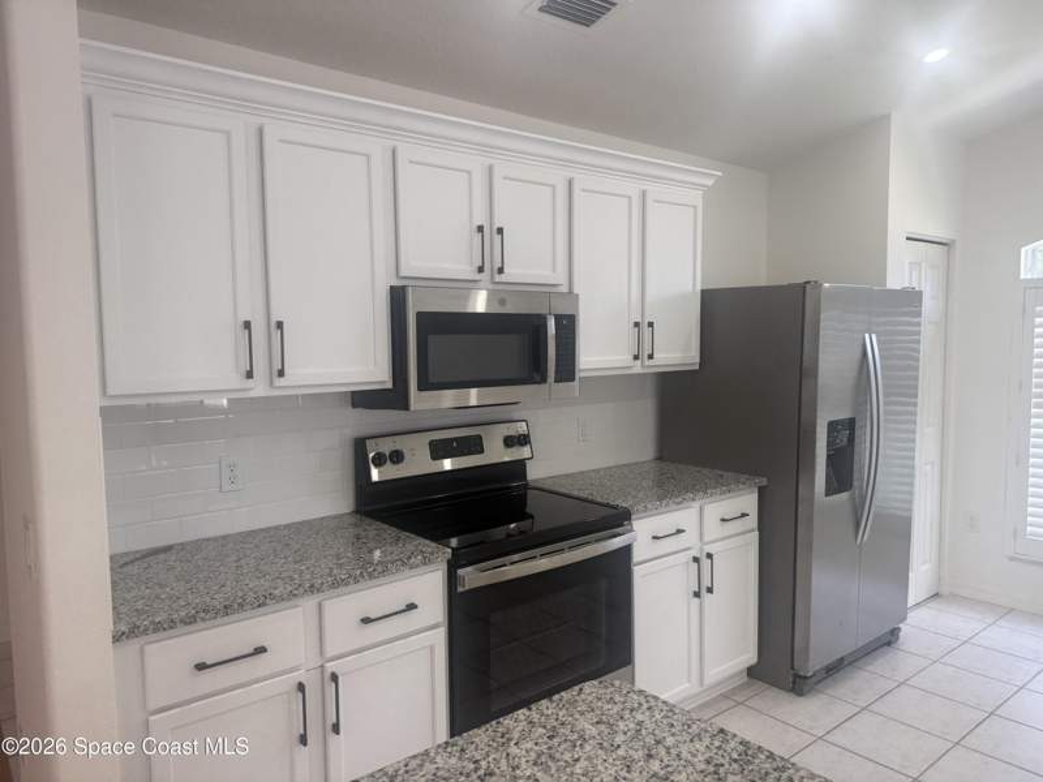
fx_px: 723
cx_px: 522
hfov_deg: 71.6
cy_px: 391
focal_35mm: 24
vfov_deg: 56.8
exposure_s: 1/131
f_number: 1.78
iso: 50
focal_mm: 6.76
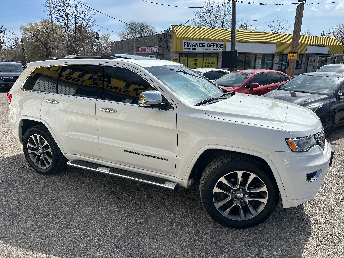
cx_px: 172
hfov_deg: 71.6
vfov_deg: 56.8
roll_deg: +0.5
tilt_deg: -17.4
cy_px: 129
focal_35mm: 24
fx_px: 239
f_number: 1.78
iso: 80
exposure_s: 1/5848
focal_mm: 6.86
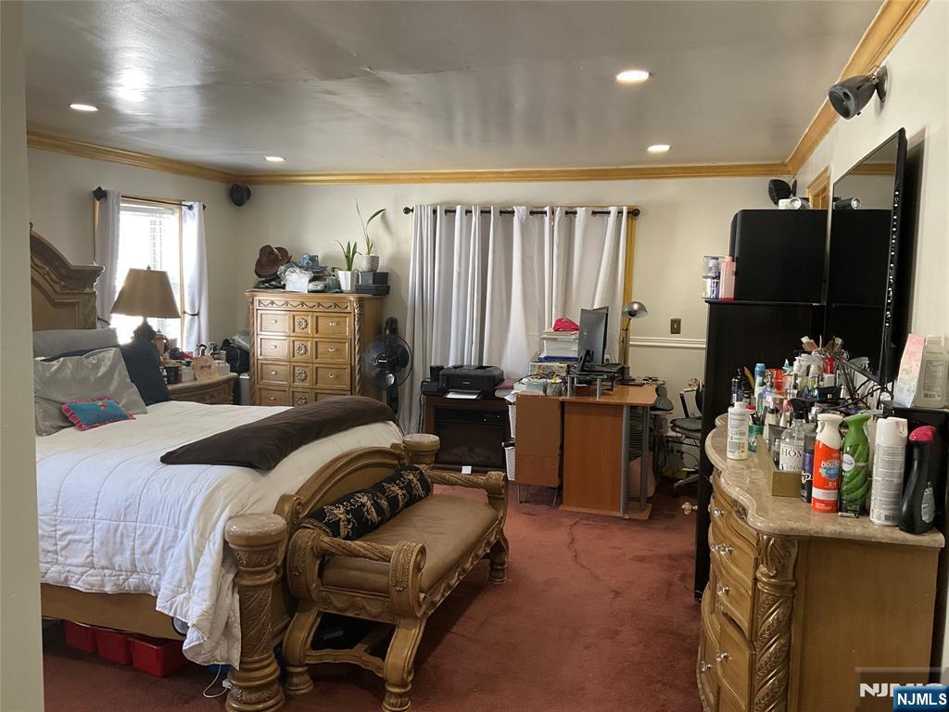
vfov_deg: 48.2
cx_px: 474
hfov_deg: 61.7
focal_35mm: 29
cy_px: 356
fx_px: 795
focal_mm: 3
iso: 100
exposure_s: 1/60
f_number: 1.8
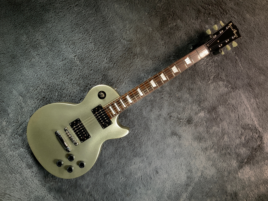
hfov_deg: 61.7
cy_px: 100
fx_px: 225
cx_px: 134
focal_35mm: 29
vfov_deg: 48.2
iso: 50
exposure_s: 1/104
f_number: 1.8
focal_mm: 3
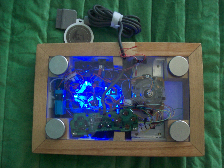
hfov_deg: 51.4
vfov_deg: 39.7
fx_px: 233
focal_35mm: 36
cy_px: 84
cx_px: 112
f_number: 2.7
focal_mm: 6
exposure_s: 1/8
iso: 200
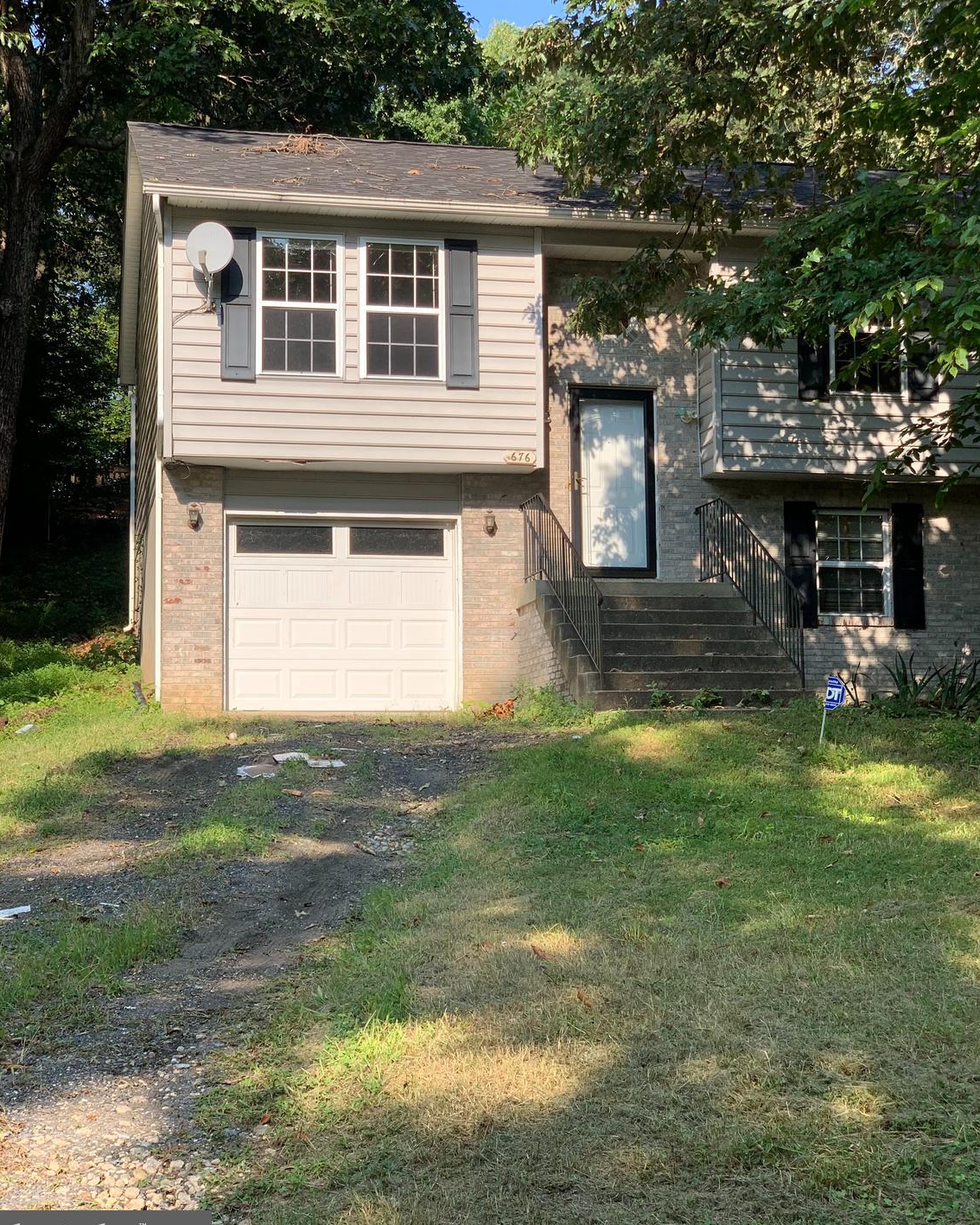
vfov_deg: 34.1
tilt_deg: +5.9
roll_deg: +0.8
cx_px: 493
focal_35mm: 55
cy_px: 617
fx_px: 1994
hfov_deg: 27.6
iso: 16
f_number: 2.4
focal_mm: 6
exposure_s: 1/505
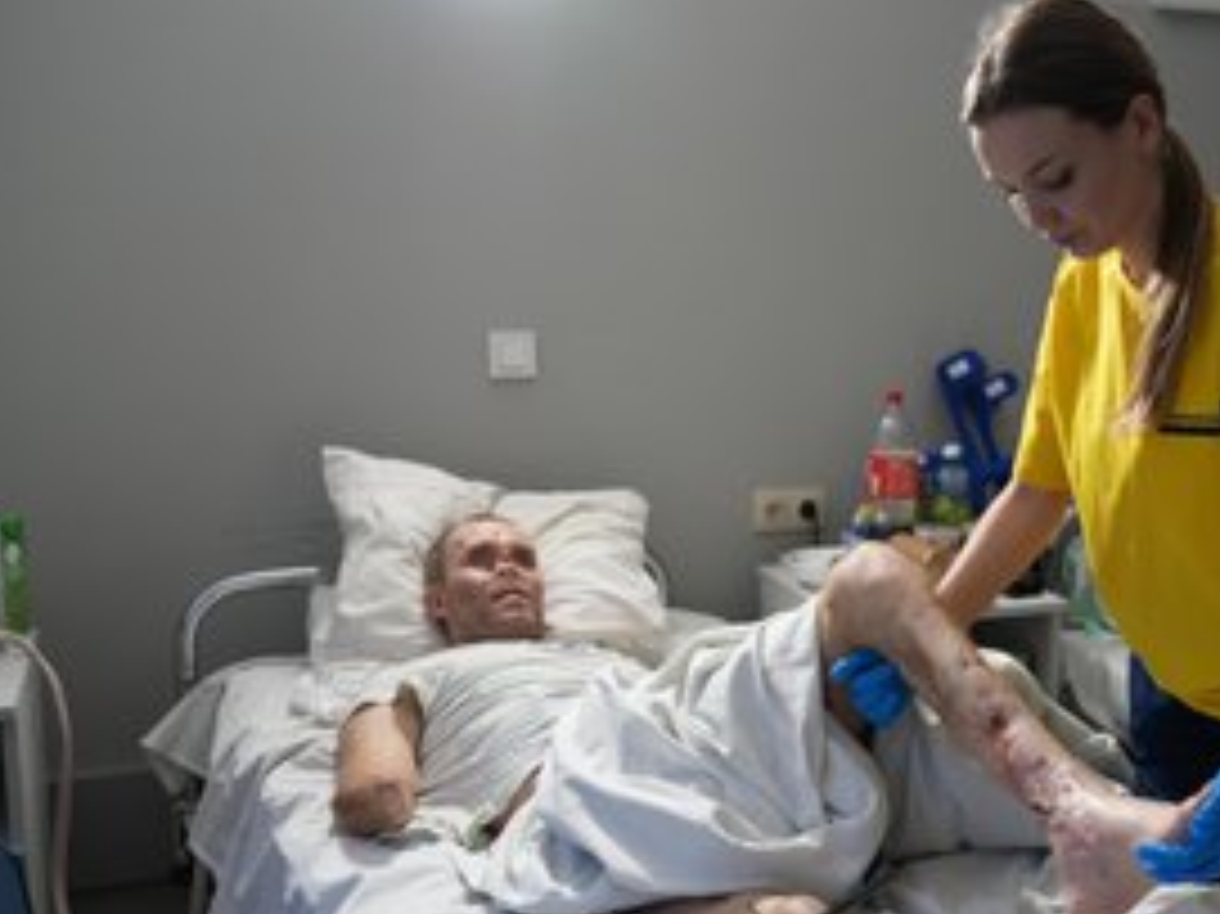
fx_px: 1550
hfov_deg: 42.0
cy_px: 520
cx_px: 869
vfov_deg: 32.8
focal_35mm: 44
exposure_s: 1/40
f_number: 3.5
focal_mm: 31
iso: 1250
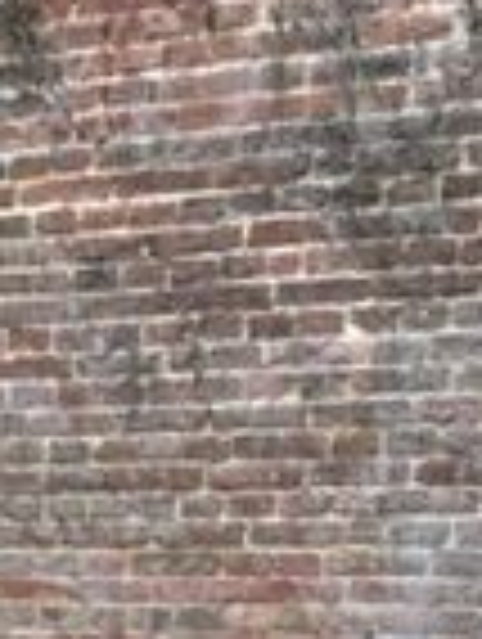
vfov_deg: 13.8
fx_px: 2166
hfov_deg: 12.4
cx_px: -77
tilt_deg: -17.3
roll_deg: -1.5
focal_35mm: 117
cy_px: 1336
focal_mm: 4.2
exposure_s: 1/493
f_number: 1.6
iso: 32
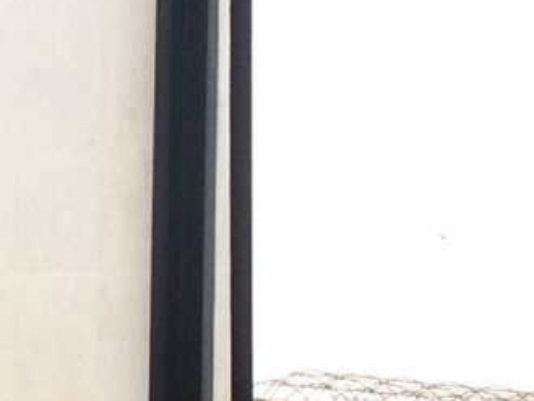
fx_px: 4198
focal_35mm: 272
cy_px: 42
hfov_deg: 6.8
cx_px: -831
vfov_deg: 5.5
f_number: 2.4
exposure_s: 1/541
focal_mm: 4.28
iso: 50
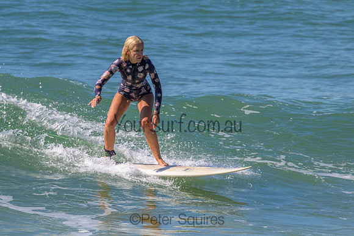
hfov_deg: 2.0
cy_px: 140
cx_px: 140
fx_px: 9897
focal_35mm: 1006
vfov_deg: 1.4
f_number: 11
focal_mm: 800
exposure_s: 1/2000
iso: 720
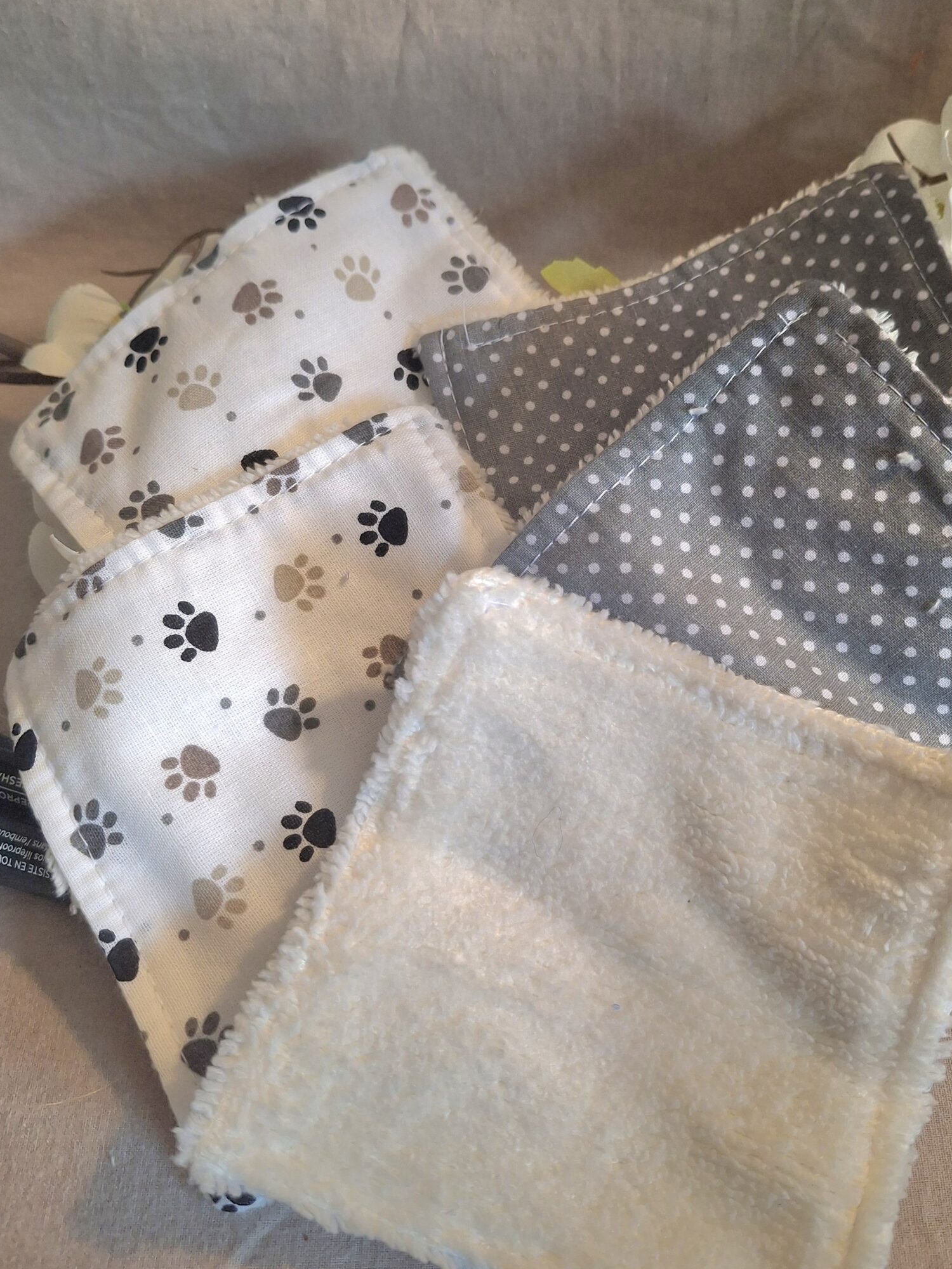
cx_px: 564
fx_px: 1173
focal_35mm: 32
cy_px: 614
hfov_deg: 44.0
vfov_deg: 56.8
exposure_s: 1/100
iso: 160
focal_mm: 4.69
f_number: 1.8
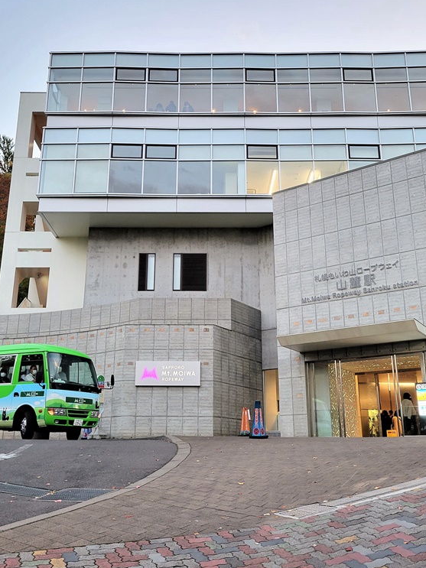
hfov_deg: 40.7
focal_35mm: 35
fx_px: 574
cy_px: 283
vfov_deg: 52.6
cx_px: 211
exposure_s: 1/120
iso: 125
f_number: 1.8
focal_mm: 5.4
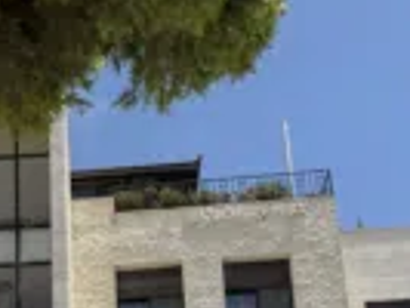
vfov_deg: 16.1
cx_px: 40
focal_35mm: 72
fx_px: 854
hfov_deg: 26.1
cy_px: 610
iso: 80
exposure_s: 1/5319
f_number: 1.78
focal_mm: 6.76
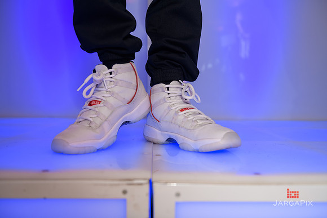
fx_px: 345
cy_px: 109
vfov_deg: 35.1
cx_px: 164
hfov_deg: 50.7
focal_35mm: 38
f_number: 3.2
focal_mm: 38
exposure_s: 1/125
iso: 500
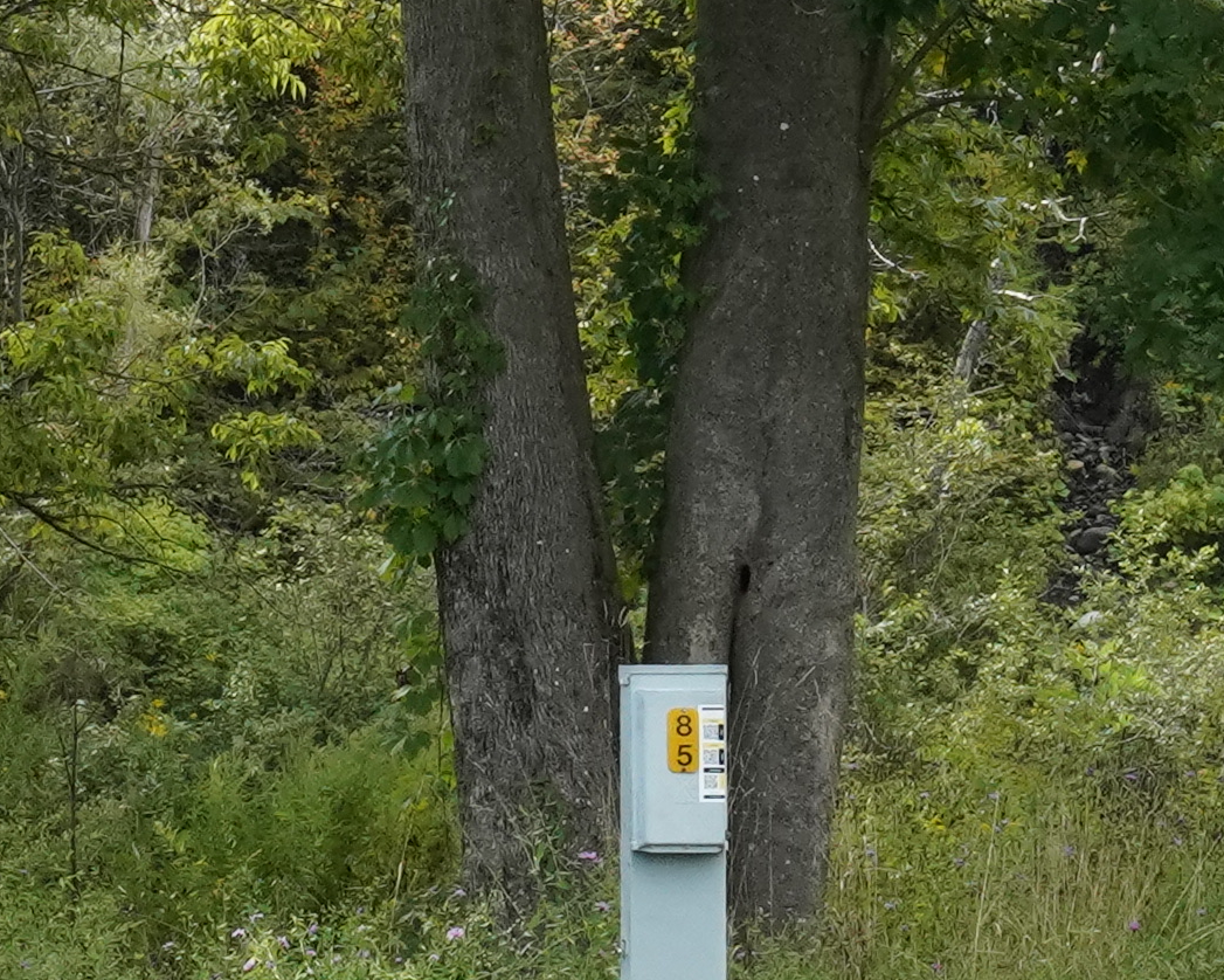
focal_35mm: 278
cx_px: 768
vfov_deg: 5.6
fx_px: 10073
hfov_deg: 7.0
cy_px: 610
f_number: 13
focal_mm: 39
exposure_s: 1/500
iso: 1600
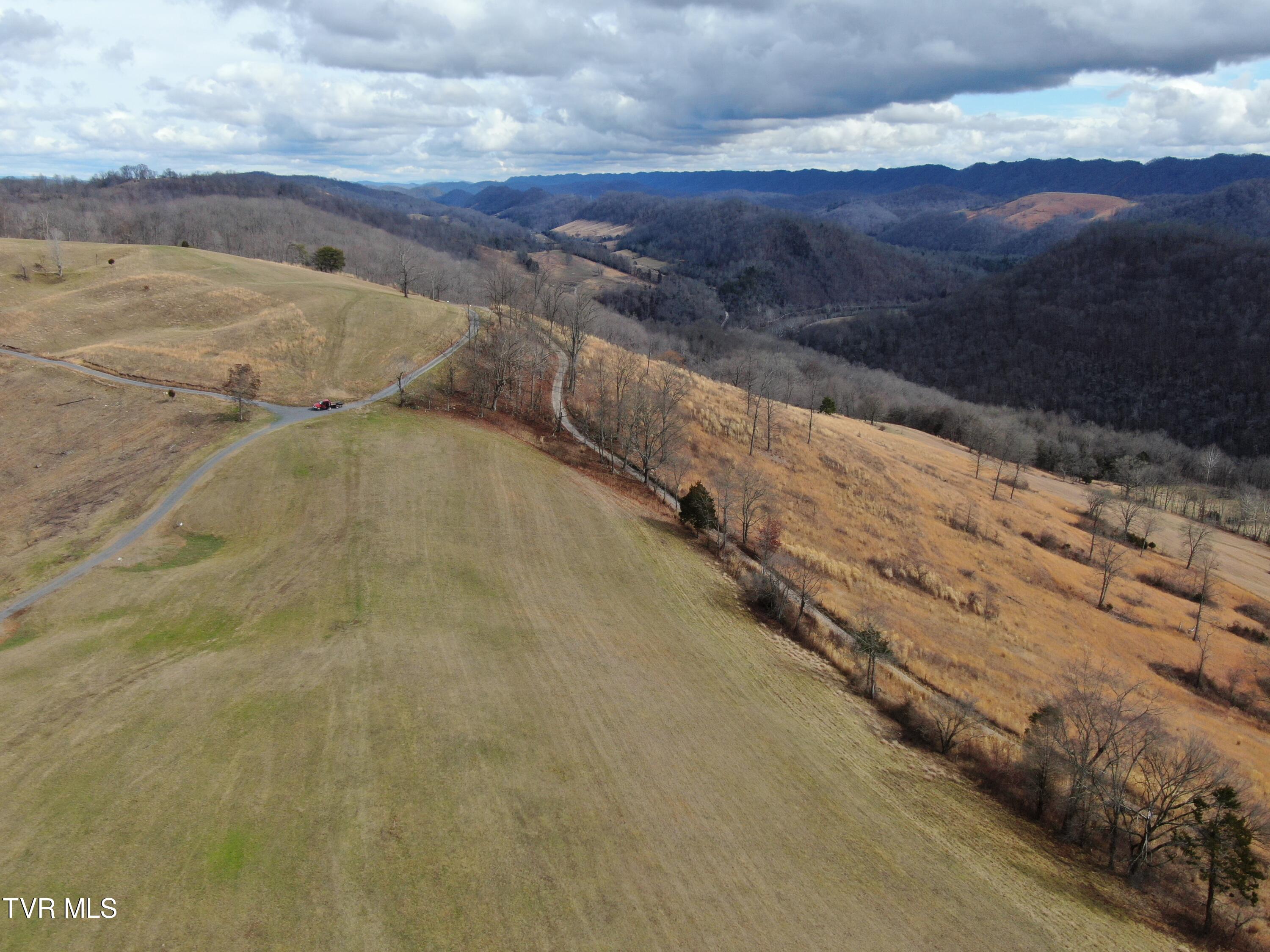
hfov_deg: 58.4
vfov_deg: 45.4
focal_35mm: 31
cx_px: 635
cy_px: 476
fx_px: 1137
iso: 100
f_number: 3.1
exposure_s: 1/800
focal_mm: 5.33
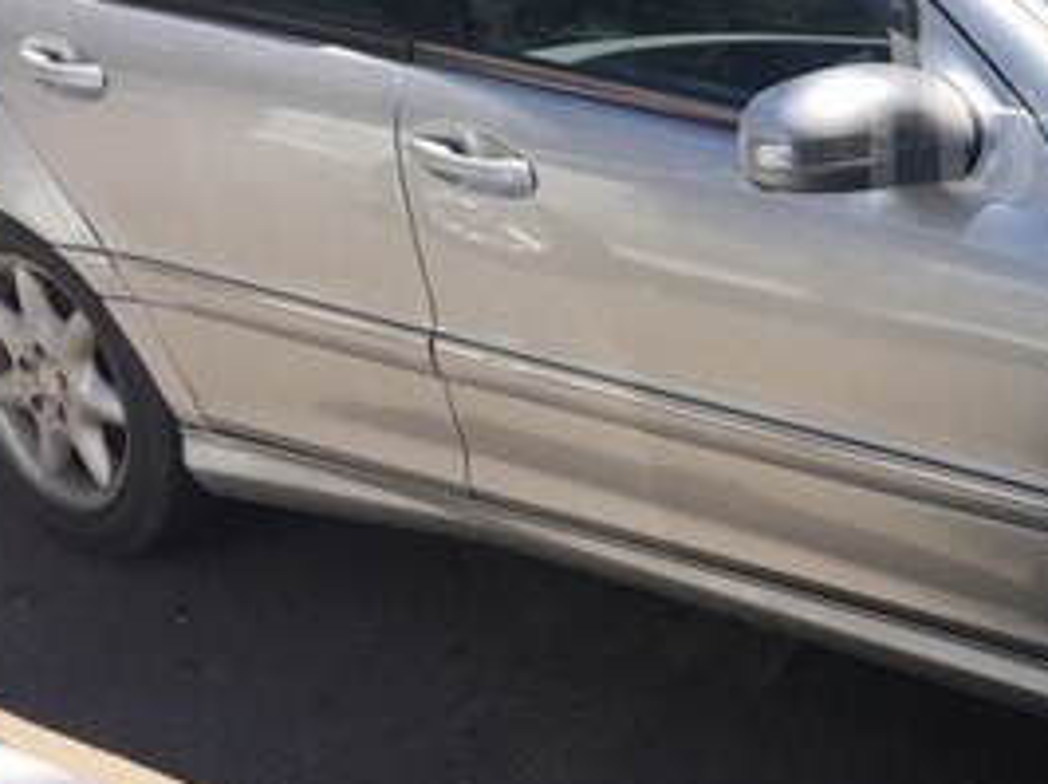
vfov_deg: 20.2
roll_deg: +2.6
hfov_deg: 24.6
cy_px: 148
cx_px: 1241
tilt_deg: -16.9
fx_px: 2178
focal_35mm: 72
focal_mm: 4.15
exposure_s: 1/860
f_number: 2.2
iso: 32
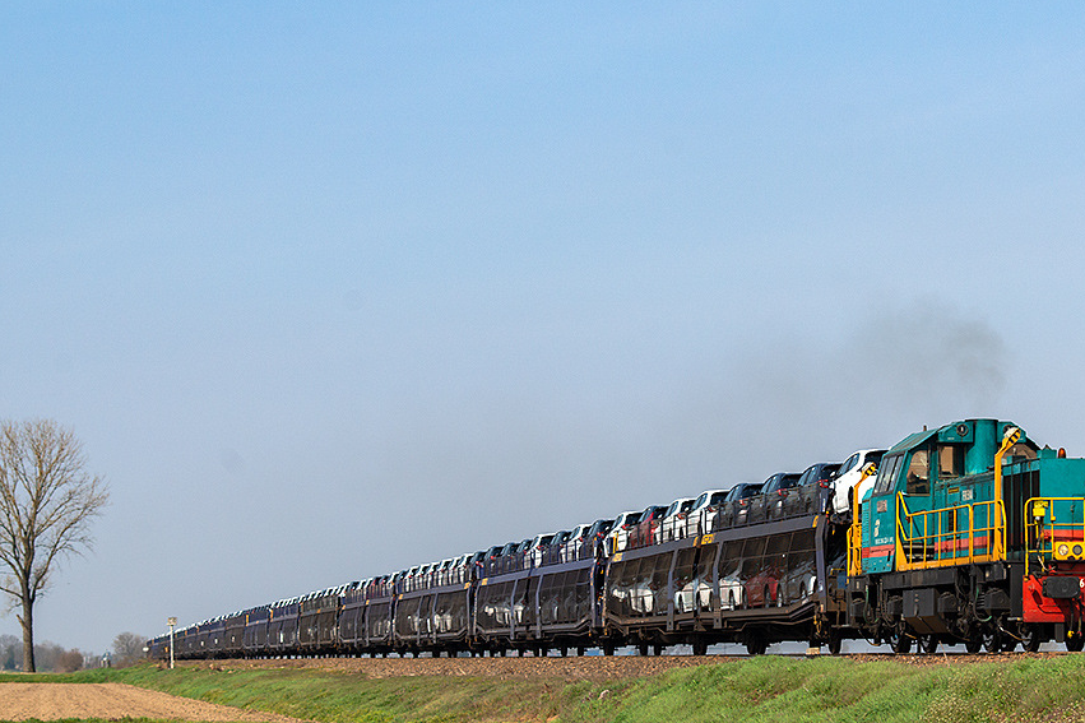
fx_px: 3284
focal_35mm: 109
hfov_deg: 18.7
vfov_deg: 12.6
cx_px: 692
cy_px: 346
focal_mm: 58
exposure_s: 1/800
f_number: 7.1
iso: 250
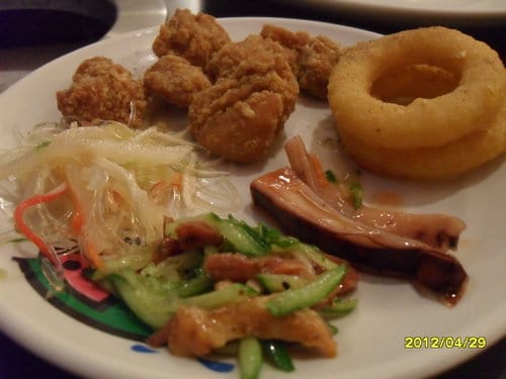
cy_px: 190
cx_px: 253
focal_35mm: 35
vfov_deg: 40.7
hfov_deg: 52.6
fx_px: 512
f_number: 2.8
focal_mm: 6.2
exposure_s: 1/15
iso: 400
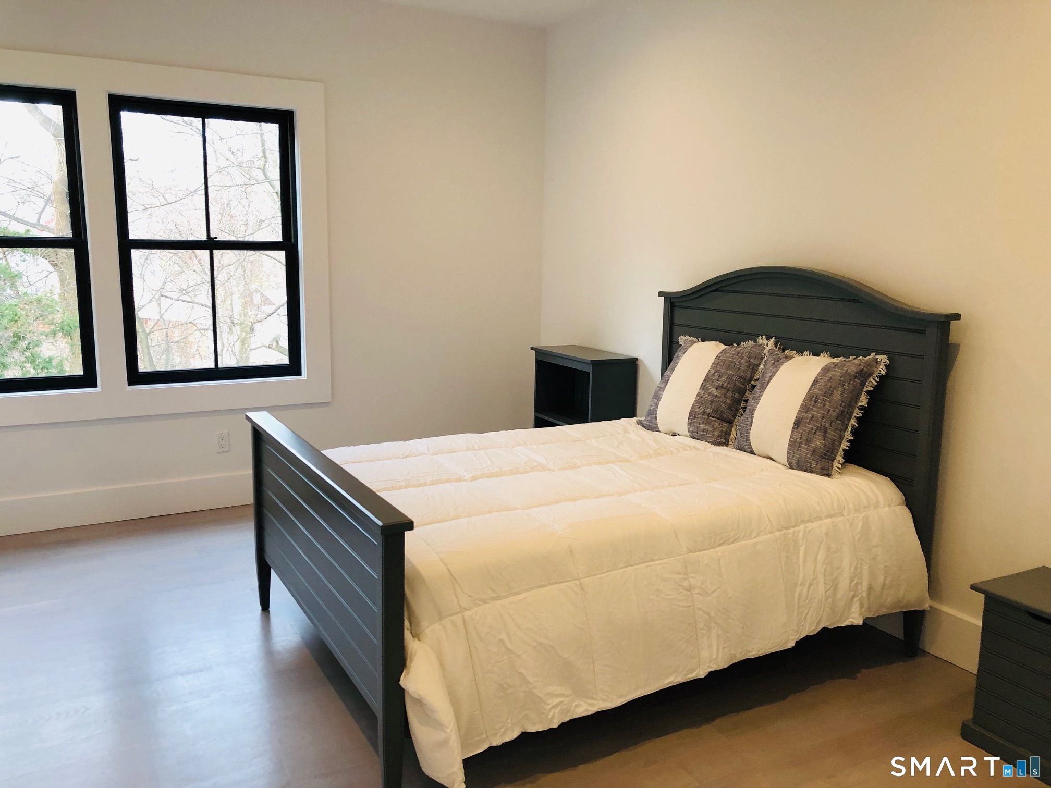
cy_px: 394
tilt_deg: -9.8
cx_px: 526
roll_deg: -0.6
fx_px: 850
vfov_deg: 49.7
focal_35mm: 28
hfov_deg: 63.4
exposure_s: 1/30
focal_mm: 3.99
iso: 25
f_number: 1.8
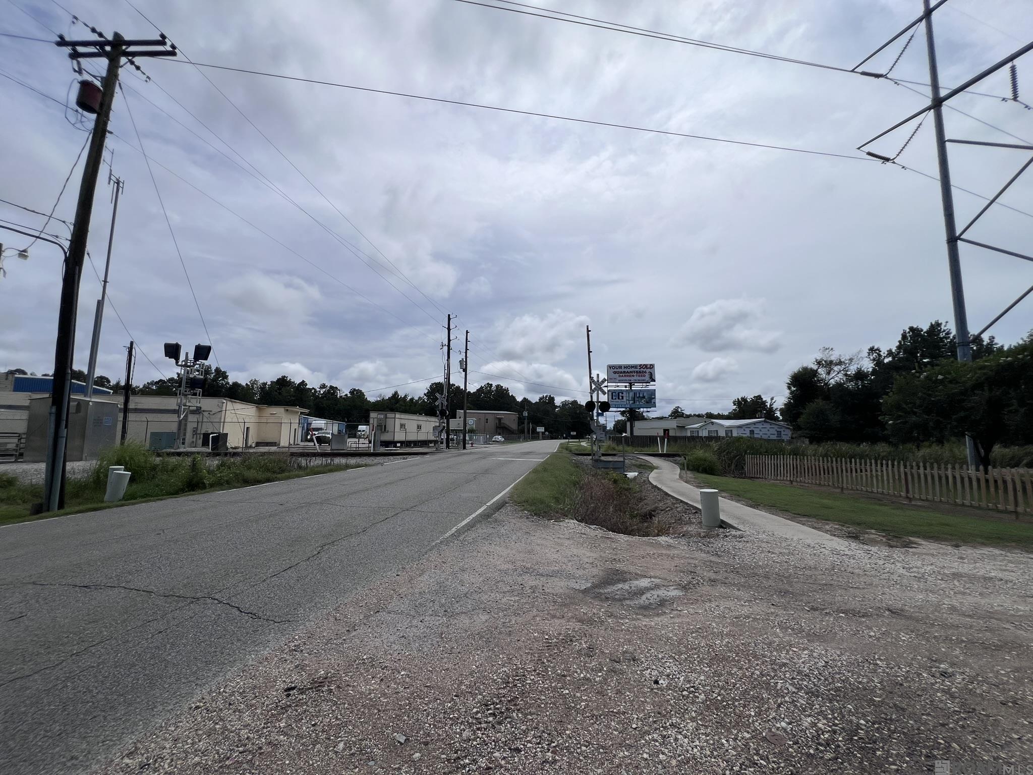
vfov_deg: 89.9
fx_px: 388
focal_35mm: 13
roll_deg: -0.5
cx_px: 516
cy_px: 388
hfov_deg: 106.2
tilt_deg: +6.1
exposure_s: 1/5000
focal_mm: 1.57
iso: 32
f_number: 1.8
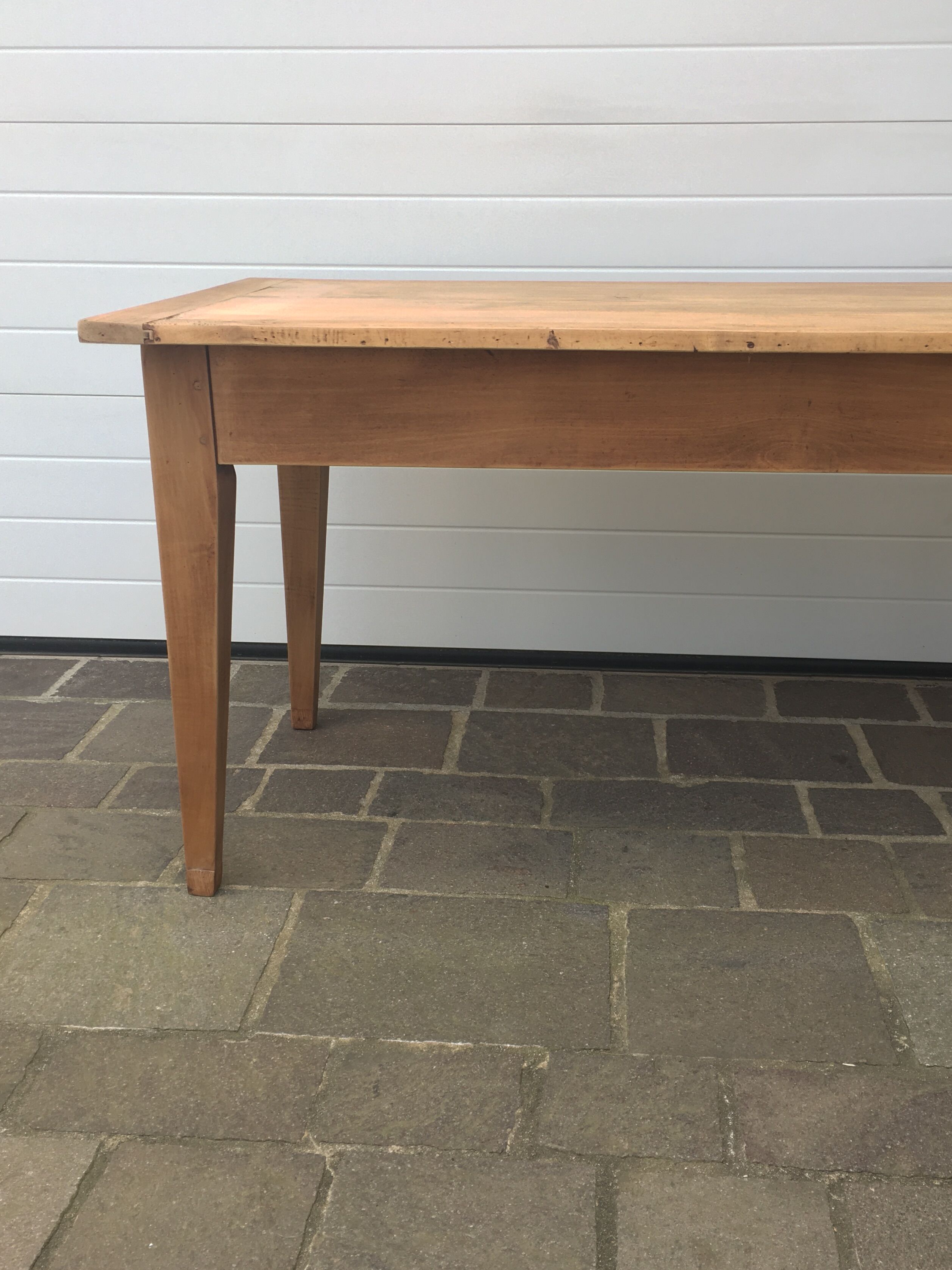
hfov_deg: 40.7
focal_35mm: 35
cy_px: 568
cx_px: 513
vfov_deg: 52.5
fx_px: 1283
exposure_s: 1/120
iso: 25
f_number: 2.2
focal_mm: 4.15
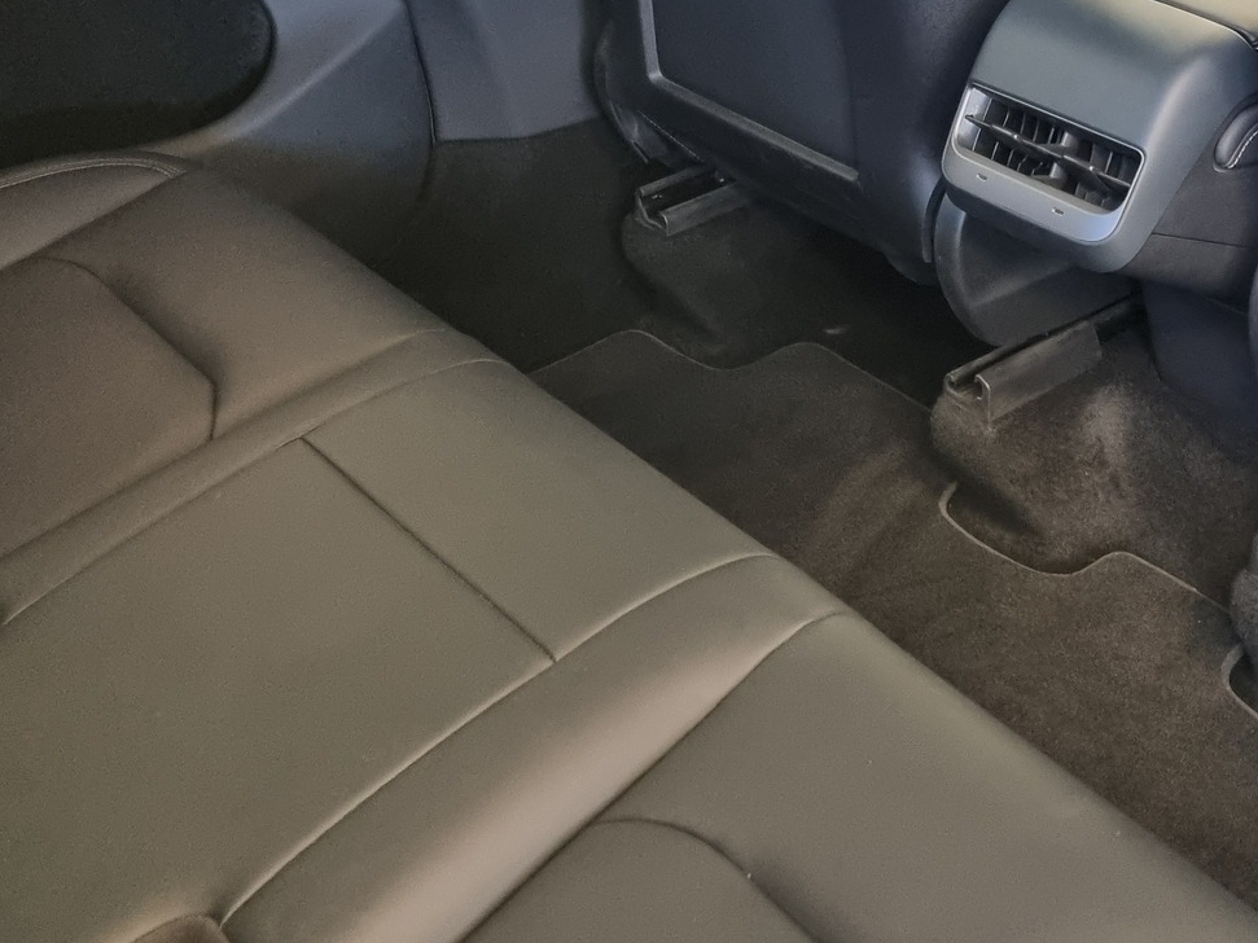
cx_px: 924
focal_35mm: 54
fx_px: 1962
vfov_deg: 25.5
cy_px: -25
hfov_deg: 34.9
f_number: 1.8
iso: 640
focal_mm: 5.4
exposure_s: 1/33
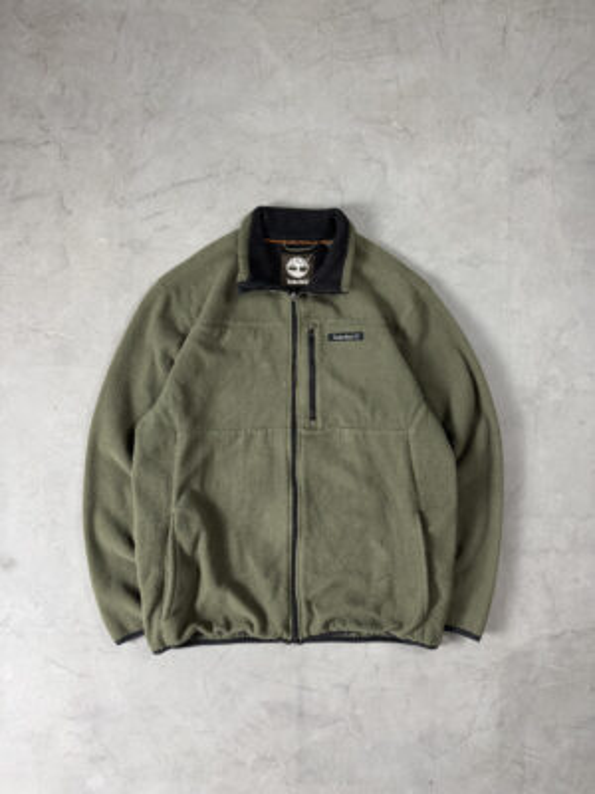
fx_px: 550
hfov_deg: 56.8
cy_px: 397
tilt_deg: -84.1
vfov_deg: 71.6
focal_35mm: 24
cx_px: 298
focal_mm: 6.76
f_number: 1.78
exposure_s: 1/60
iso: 250
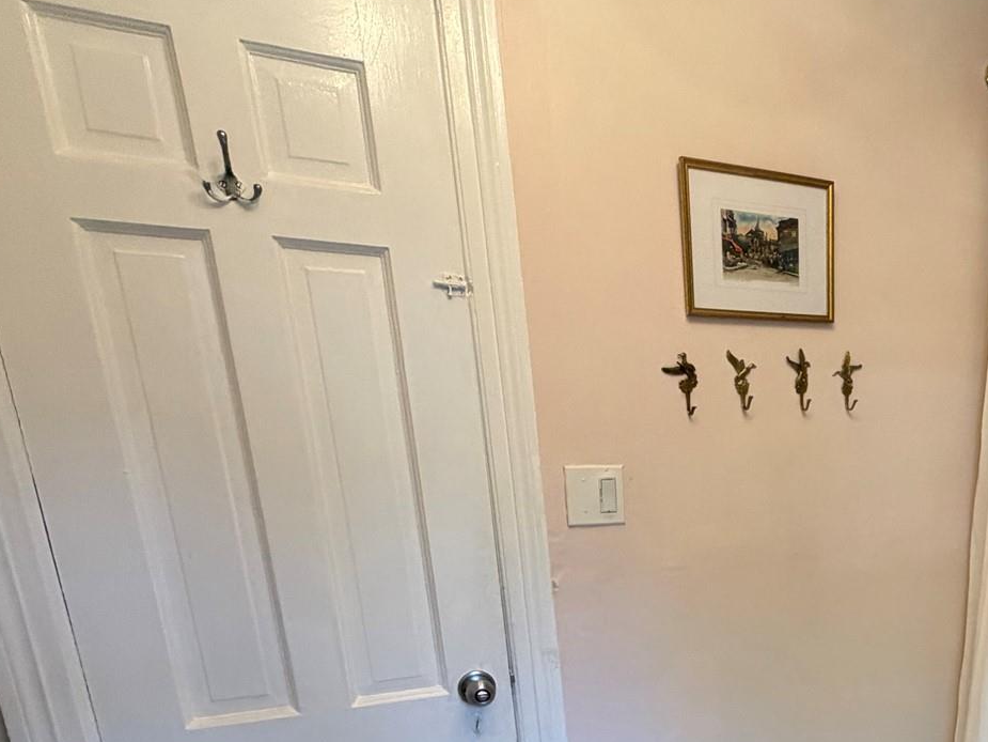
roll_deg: -0.4
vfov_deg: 41.4
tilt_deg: -17.0
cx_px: 875
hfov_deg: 52.0
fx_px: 885
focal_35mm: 31
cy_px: 685
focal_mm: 2.22
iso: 200
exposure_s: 1/60
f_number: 2.2
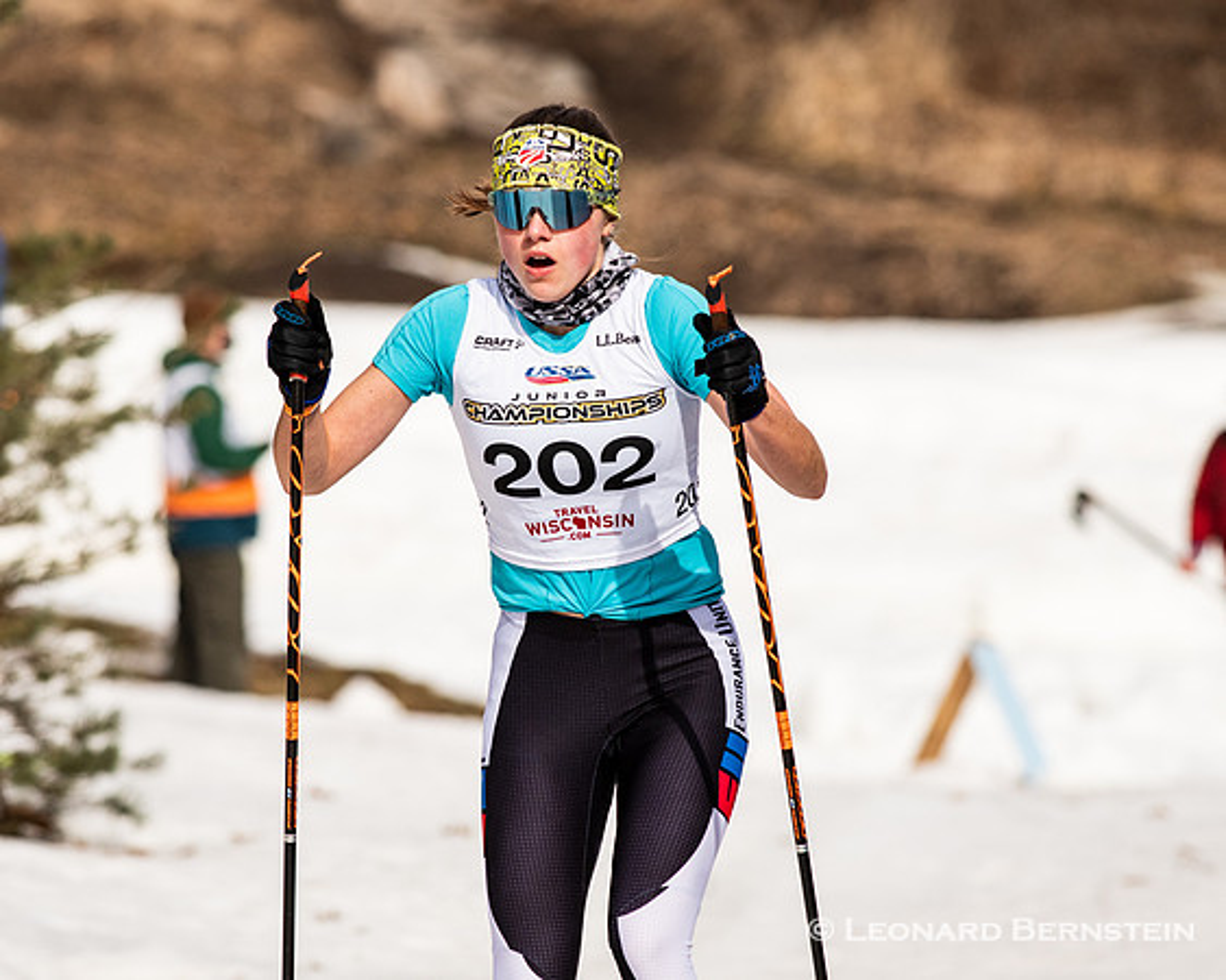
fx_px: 18383
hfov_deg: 3.8
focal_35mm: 507
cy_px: 490
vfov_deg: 3.1
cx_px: 570
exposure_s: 1/2500
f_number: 6.3
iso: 400
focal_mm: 300
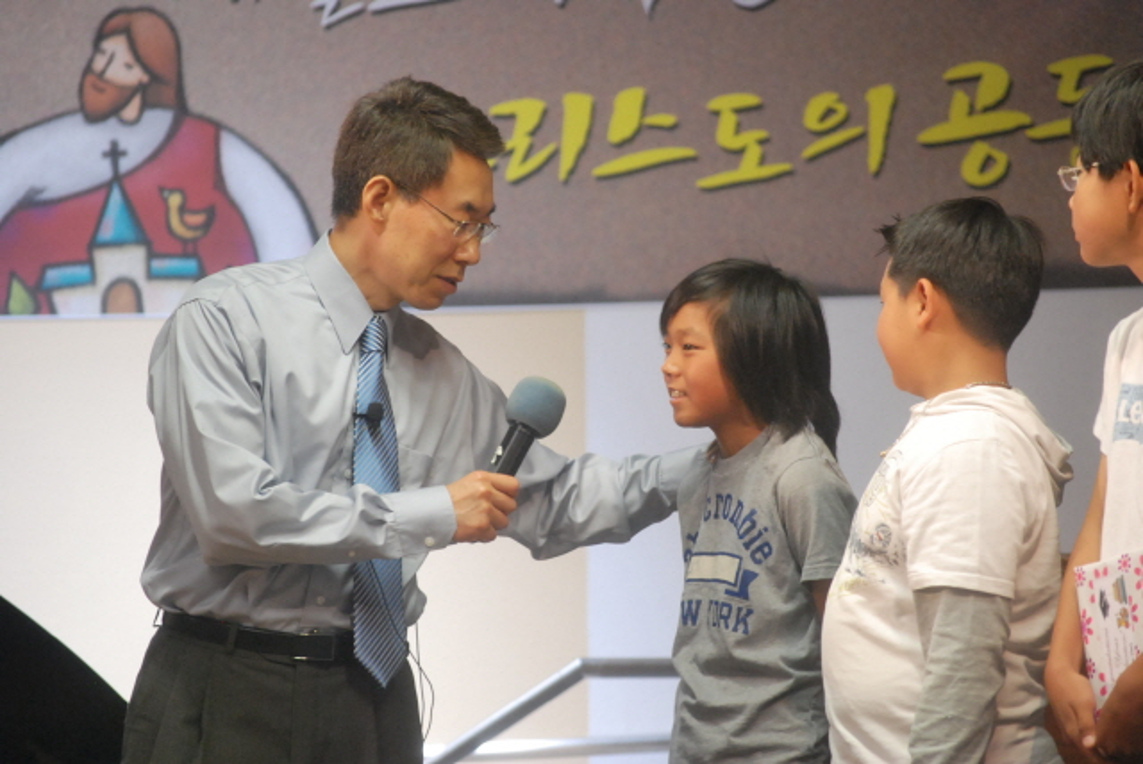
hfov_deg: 11.0
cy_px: 382
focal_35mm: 188
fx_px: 5958
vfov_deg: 7.3
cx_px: 572
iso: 1100
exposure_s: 1/30
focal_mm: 125
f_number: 5
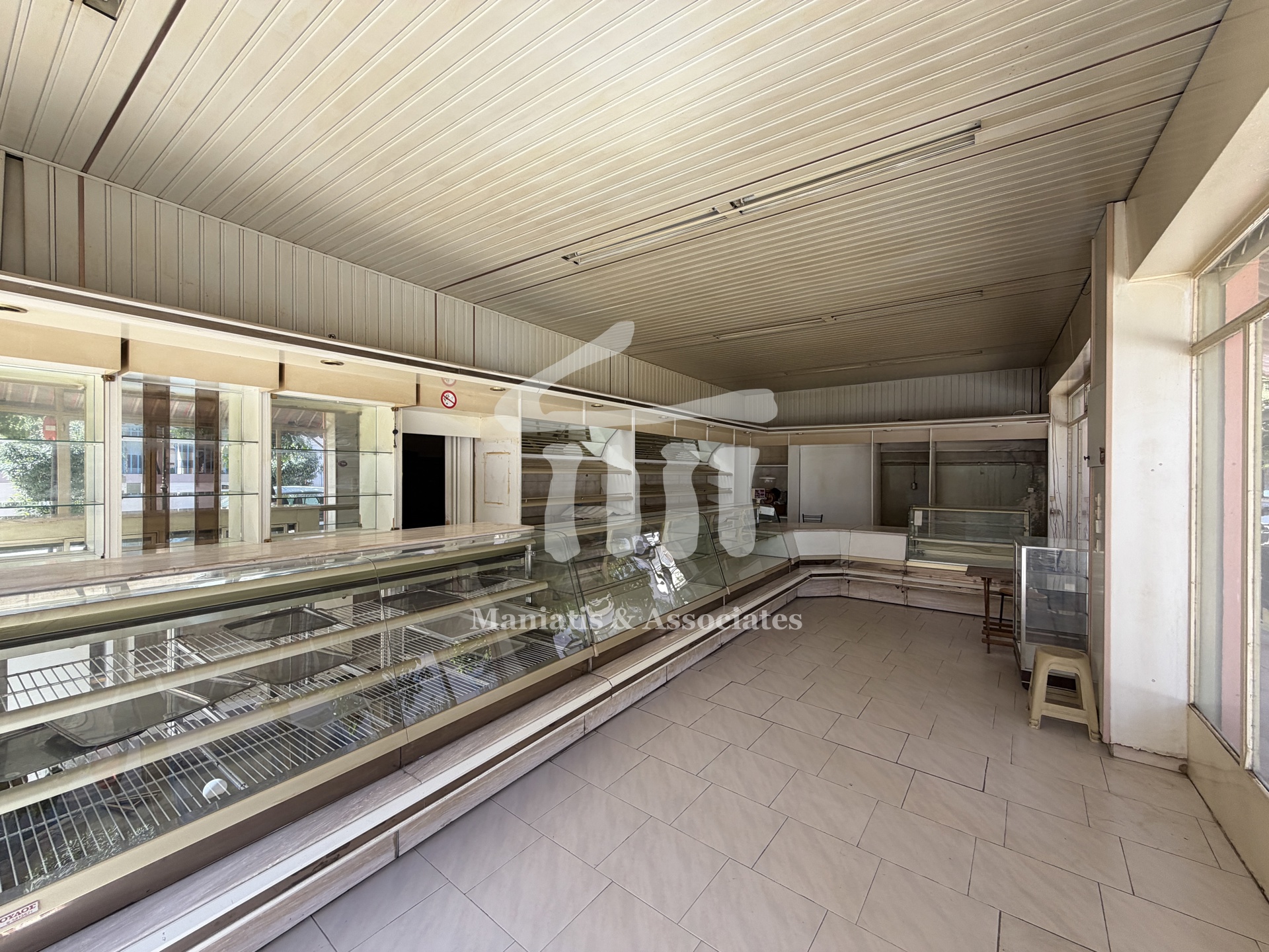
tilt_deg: -0.4
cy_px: 476
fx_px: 513
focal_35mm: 14
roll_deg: -0.4
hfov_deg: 102.1
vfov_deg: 85.7
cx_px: 634
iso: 40
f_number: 2.2
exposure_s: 1/123
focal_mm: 2.22
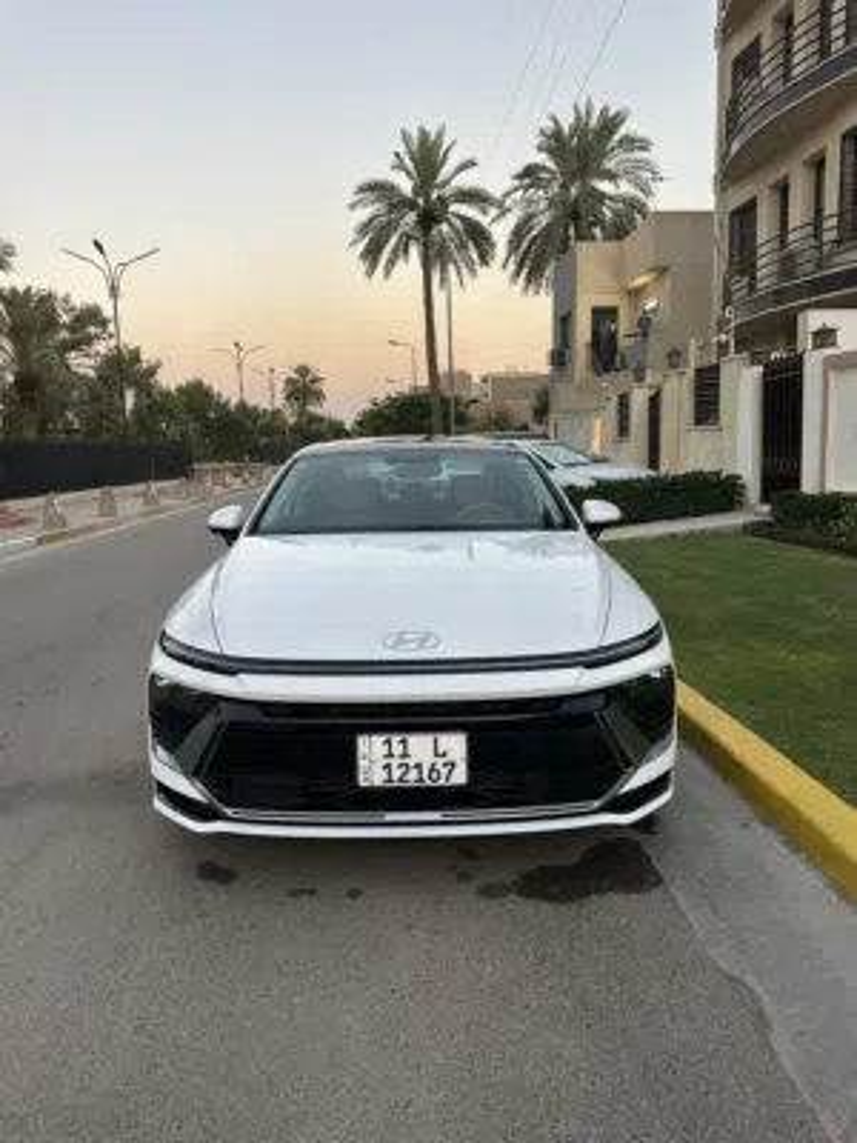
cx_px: 428
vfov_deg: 71.6
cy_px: 572
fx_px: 792
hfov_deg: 56.8
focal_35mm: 24
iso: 100
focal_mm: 6.86
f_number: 1.78
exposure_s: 1/121
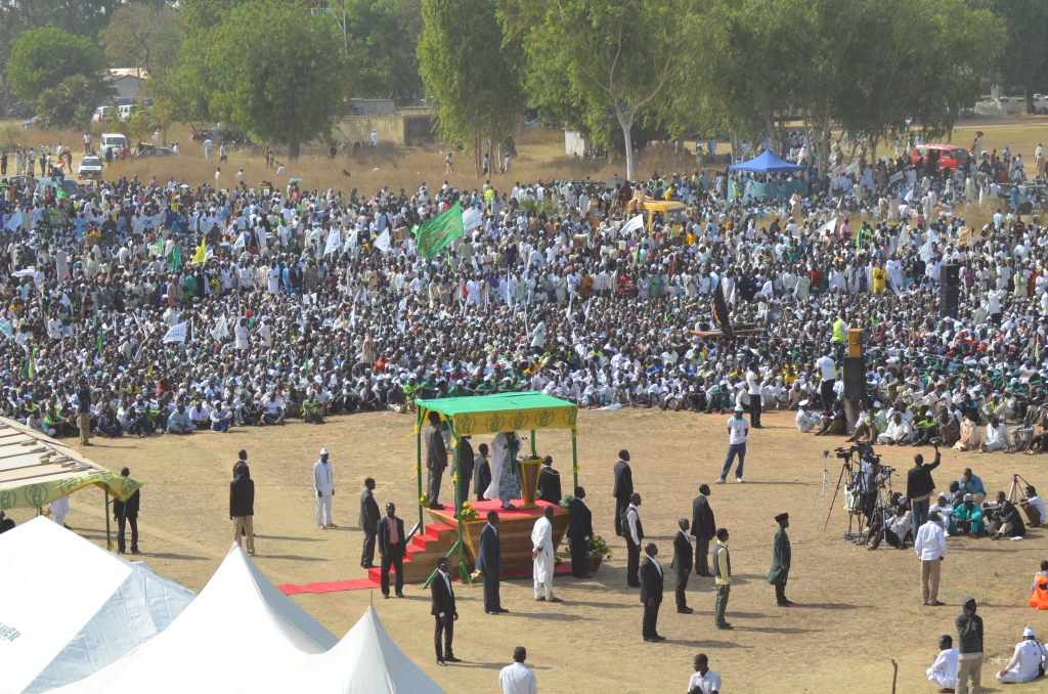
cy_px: 347
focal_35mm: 105
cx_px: 524
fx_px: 3050
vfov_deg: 13.0
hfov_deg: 19.5
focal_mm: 70
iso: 200
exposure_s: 1/800
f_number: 7.1
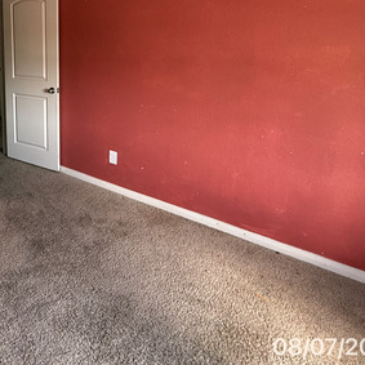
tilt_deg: -8.0
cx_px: 26
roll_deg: +1.5
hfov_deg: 49.9
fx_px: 334
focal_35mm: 28
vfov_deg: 54.1
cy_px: 83
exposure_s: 1/99
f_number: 2.2
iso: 250
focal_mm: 2.22
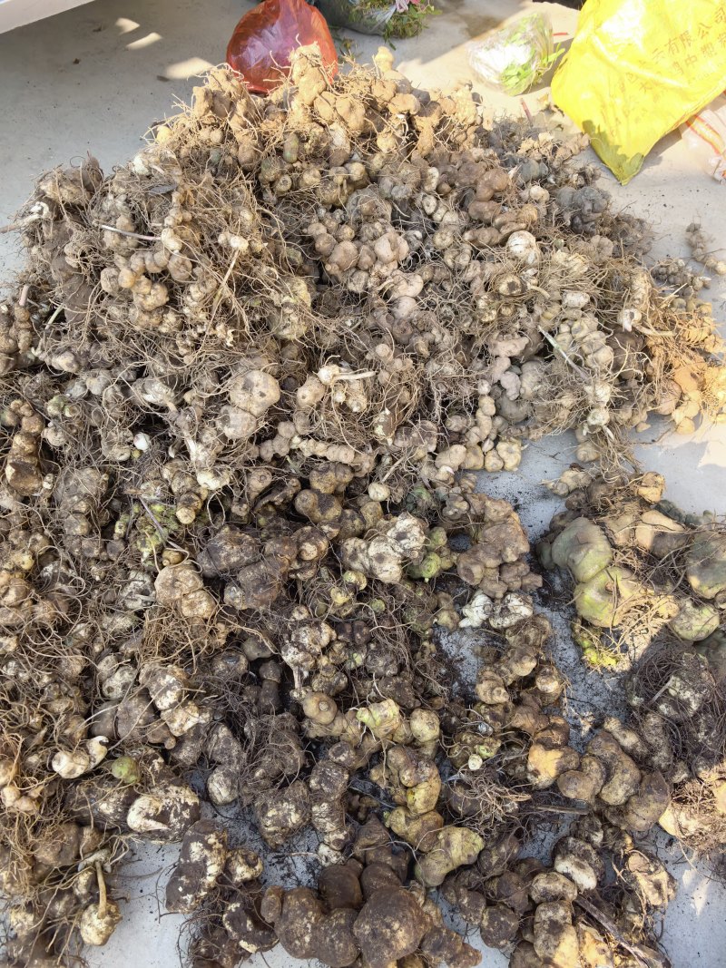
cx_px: 363
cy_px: 484
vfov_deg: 71.6
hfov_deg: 56.8
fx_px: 671
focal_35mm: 24
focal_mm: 6.98
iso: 125
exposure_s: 1/1842
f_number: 2
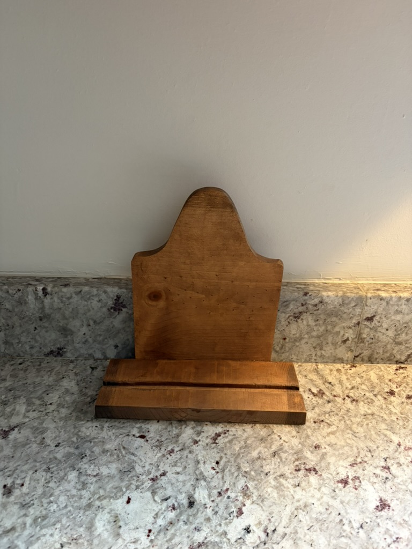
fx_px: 413
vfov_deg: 67.3
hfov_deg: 53.1
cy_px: 274
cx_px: 206
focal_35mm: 26
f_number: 1.6
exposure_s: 1/60
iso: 400
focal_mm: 5.96
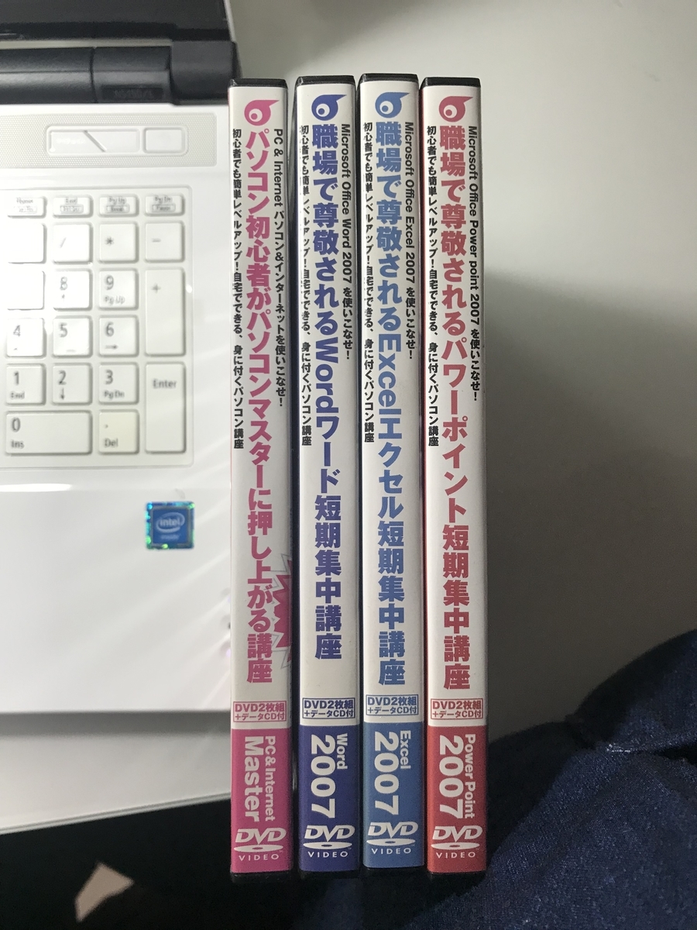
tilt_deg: -88.1
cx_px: 348
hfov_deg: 49.7
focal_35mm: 28
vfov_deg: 63.4
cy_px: 465
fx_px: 752
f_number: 1.8
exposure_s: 1/40
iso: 32
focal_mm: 3.99
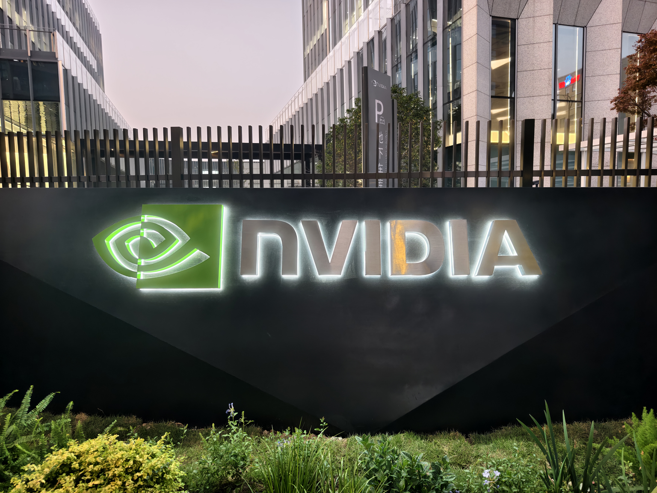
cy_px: 246
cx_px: 328
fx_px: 437
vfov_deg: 58.9
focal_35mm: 23
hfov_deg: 73.9
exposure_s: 1/33.3
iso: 601
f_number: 1.75
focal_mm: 8.67
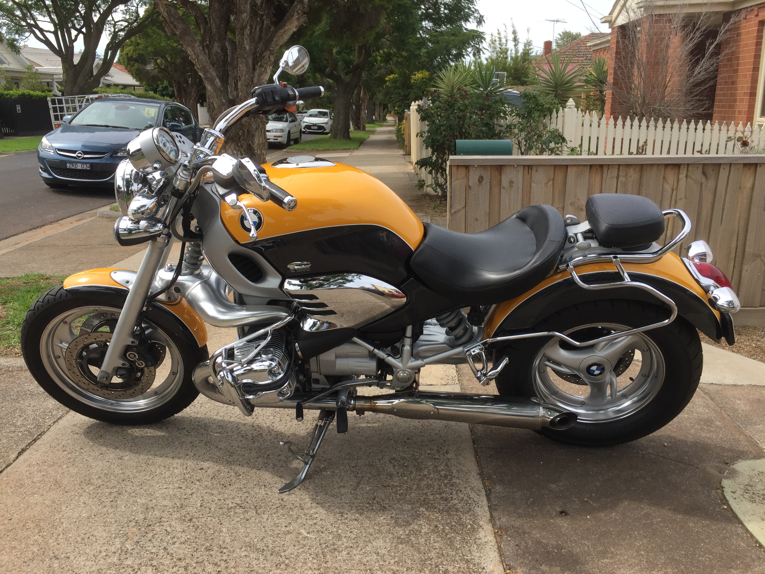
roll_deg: +0.2
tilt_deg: -15.1
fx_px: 641
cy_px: 287
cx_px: 382
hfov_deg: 61.7
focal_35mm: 29
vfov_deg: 48.2
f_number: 2.2
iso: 32
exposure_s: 1/1014
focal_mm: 4.15
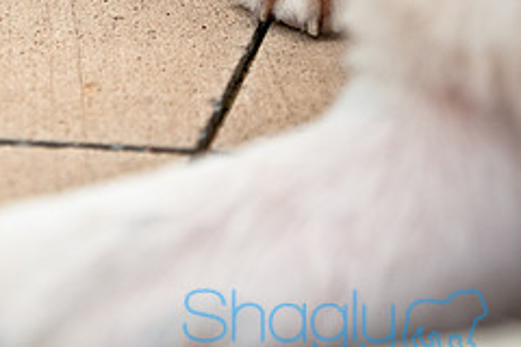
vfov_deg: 11.4
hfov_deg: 17.3
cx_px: 201
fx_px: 1708
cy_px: -63
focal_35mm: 118
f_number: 3.2
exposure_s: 1/800
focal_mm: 42
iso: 400
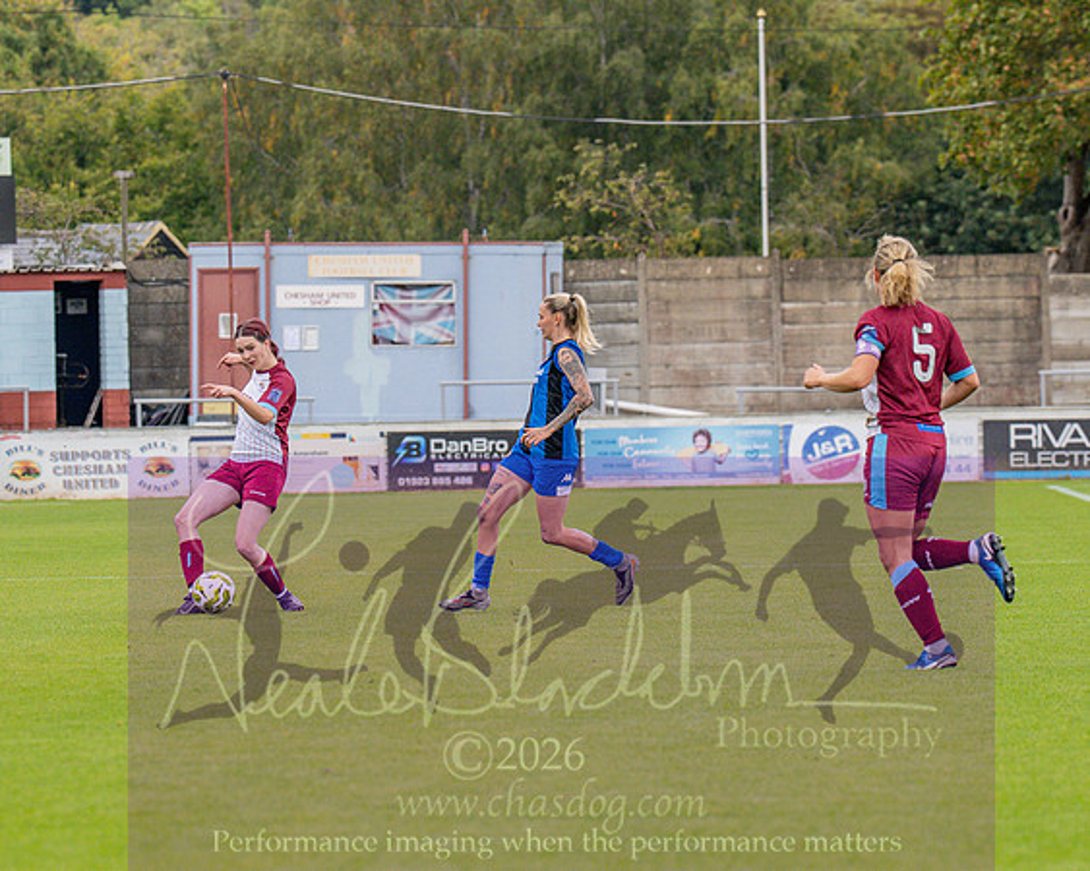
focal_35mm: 290
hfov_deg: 6.7
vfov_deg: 5.3
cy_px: 378
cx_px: 520
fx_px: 9367
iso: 1000
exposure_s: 1/2000
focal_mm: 135
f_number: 4
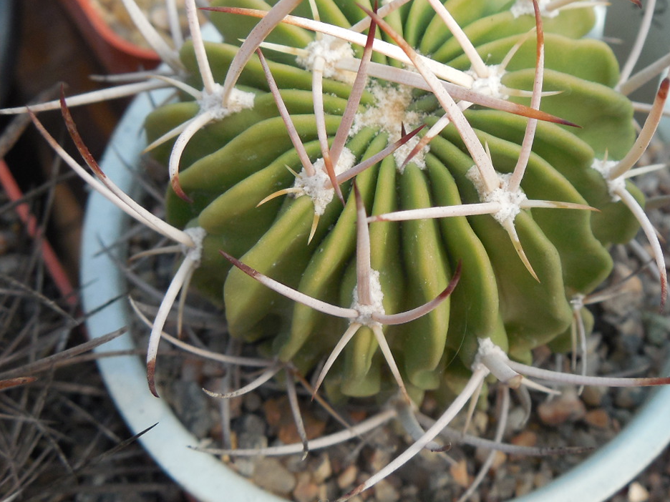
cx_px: 419
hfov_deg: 36.0
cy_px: 164
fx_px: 1026
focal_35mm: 53
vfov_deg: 27.3
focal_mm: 5.6
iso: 125
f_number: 3.6
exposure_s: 1/160
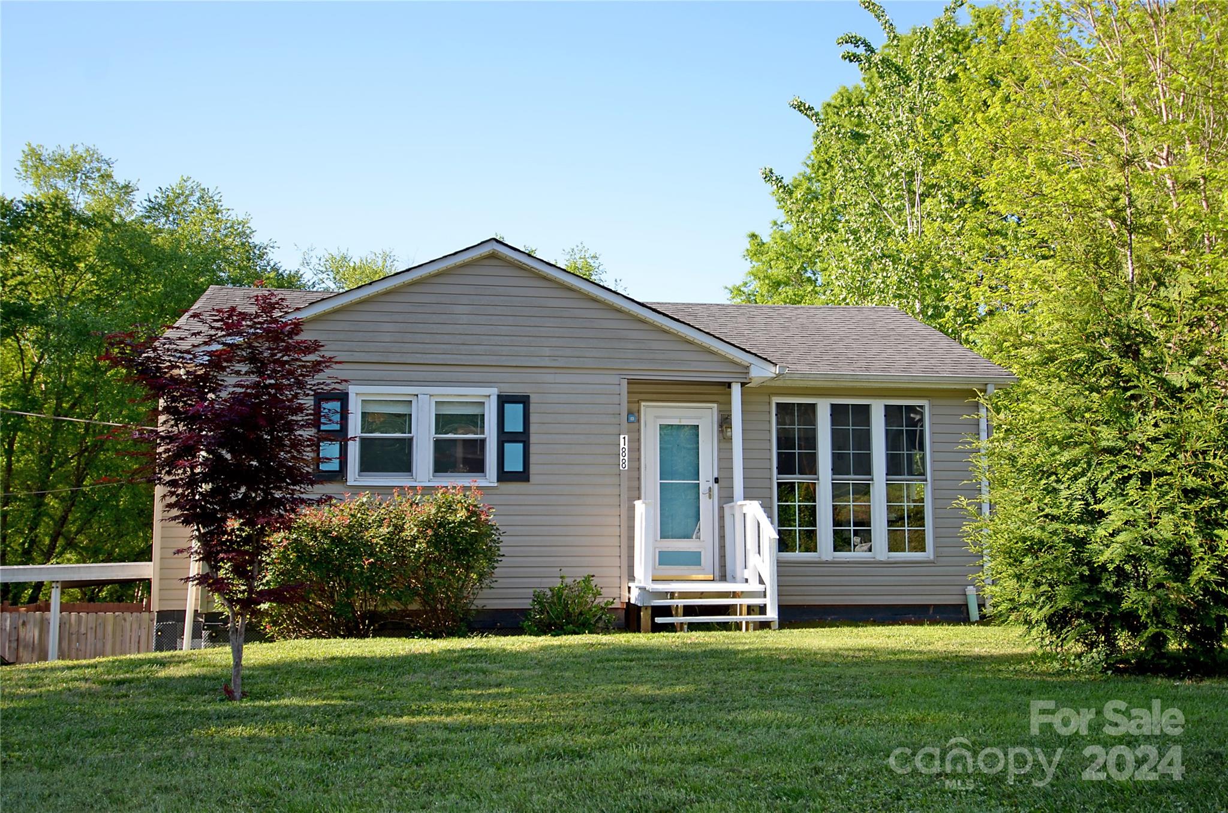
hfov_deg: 53.2
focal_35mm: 36
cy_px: 406
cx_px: 614
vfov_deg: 36.7
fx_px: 1225
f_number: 4.5
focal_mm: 24
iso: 100
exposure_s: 1/250
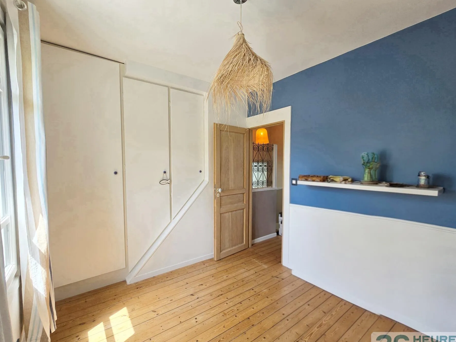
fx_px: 184
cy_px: 176
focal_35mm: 14
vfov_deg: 85.6
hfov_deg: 102.1
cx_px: 226
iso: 50
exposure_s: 1/132
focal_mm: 2.2
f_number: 2.2
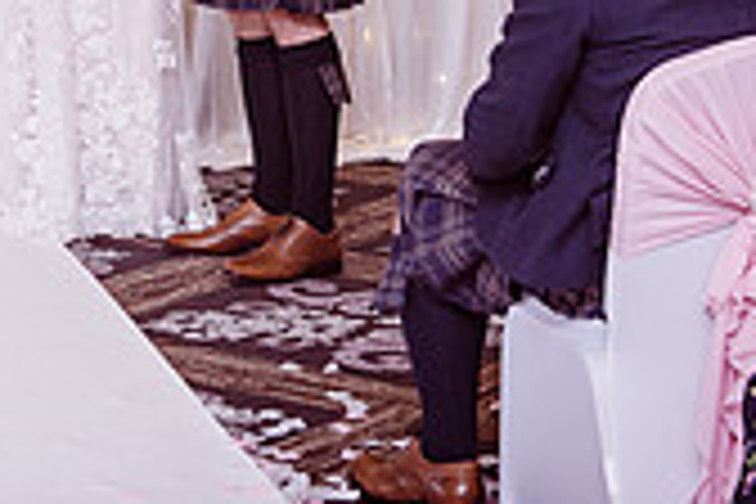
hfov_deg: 12.2
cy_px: -353
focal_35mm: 166
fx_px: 3486
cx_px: -54
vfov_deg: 8.0
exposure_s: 1/100
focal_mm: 48
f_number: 5.6
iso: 400
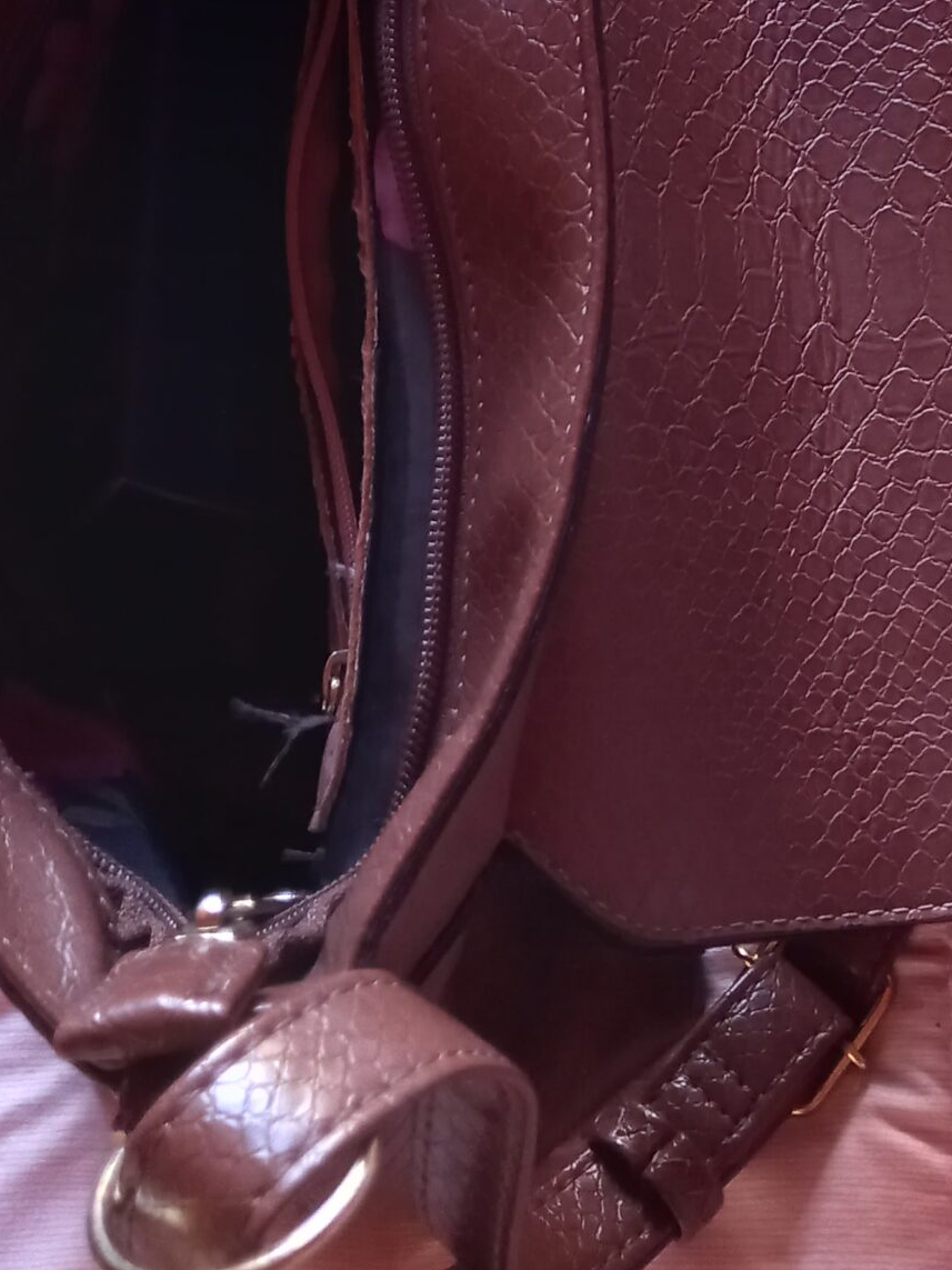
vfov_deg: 33.3
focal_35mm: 56
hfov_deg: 25.5
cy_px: 249
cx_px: 794
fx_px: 2054
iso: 250
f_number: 2
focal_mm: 4.6
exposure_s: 1/25
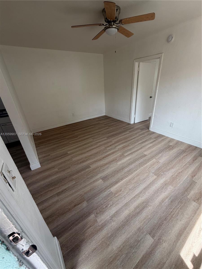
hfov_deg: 85.7
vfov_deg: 102.1
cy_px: 134
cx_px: 101
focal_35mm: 14
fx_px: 109
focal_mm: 2.22
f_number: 2.2
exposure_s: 1/121
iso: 64
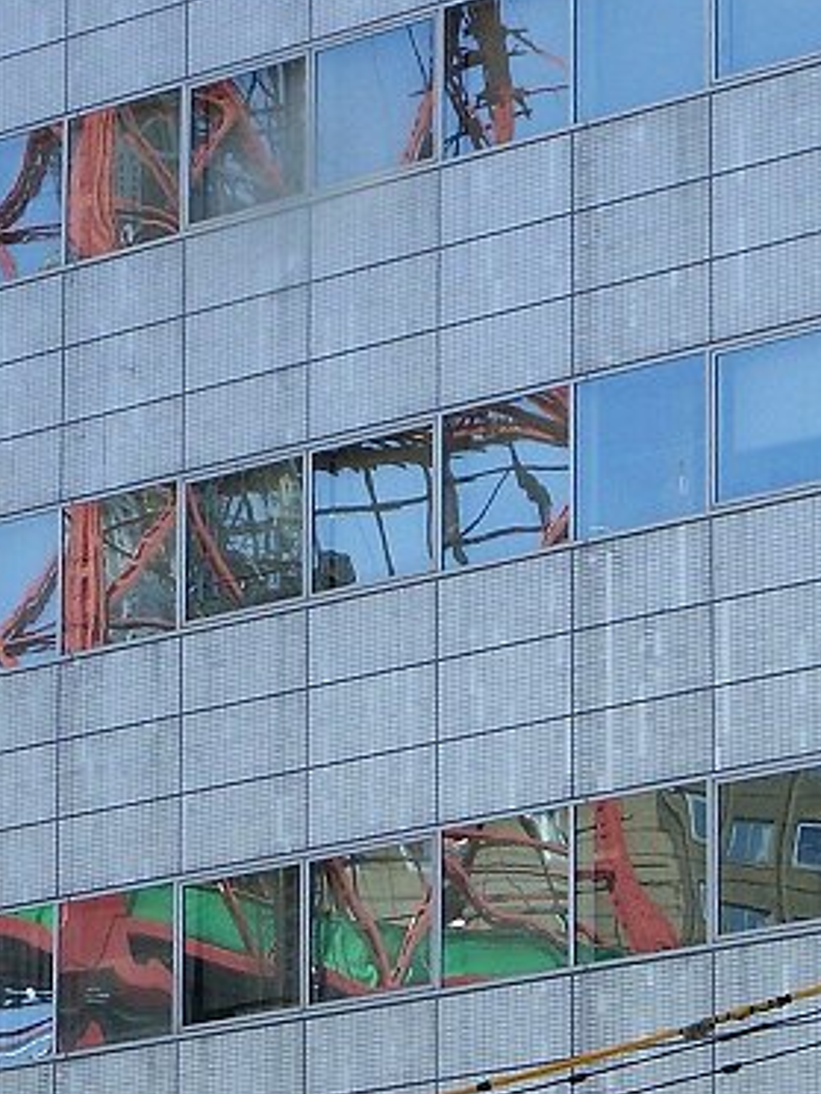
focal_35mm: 230
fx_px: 7273
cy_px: 668
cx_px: 597
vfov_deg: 8.6
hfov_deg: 6.5
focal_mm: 17.4
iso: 80
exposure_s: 1/125
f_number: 4.8
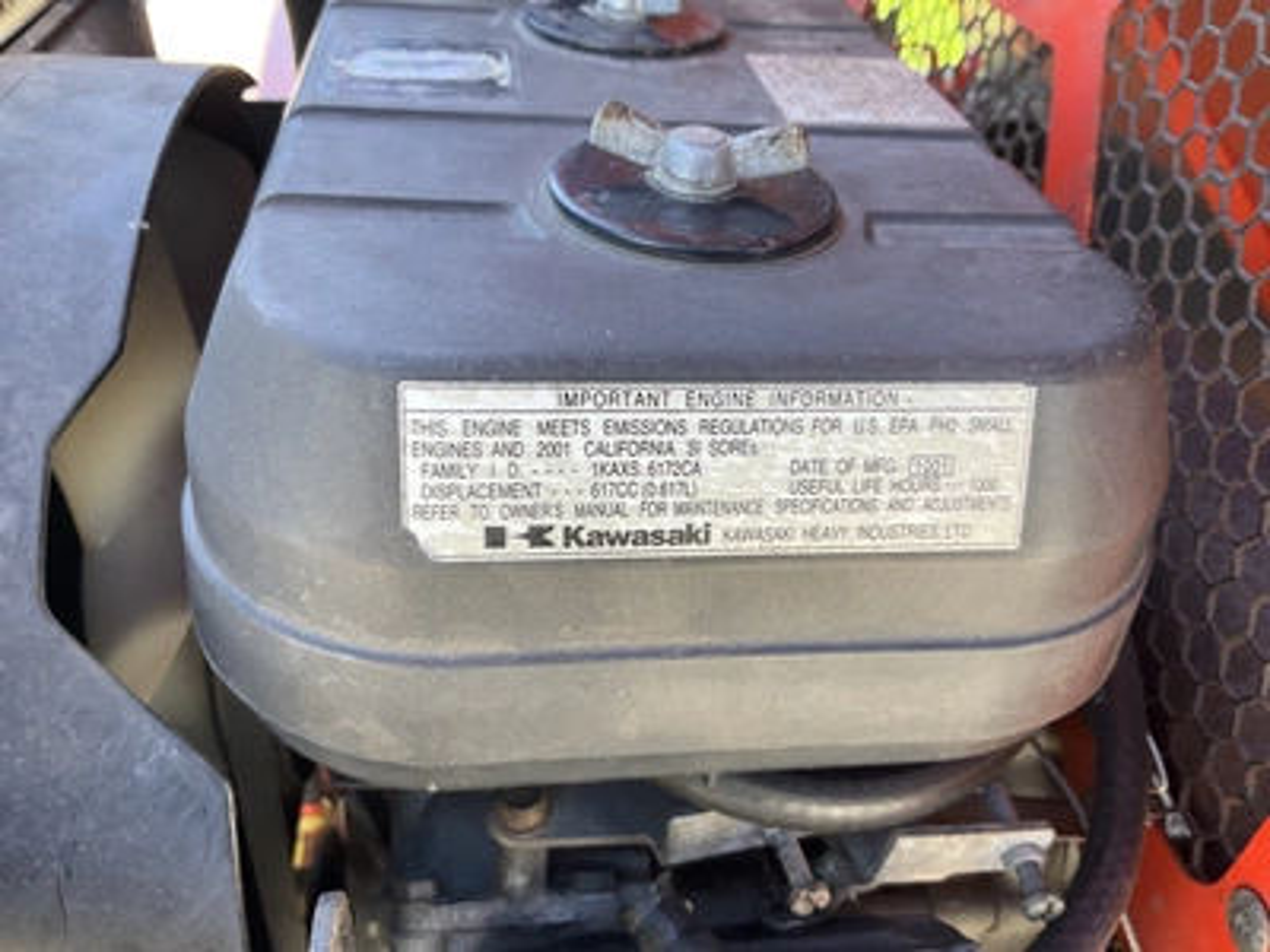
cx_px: 635
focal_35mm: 29
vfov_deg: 48.2
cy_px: 476
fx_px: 1064
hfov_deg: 61.7
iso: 25
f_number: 1.8
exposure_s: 1/122
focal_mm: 3
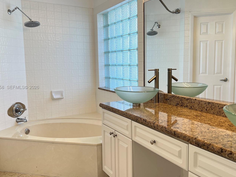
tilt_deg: -7.0
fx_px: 225
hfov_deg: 55.3
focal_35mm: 33
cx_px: 130
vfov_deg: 42.9
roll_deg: +1.0
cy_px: 87
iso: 50
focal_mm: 5.7
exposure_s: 1/129
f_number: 1.5
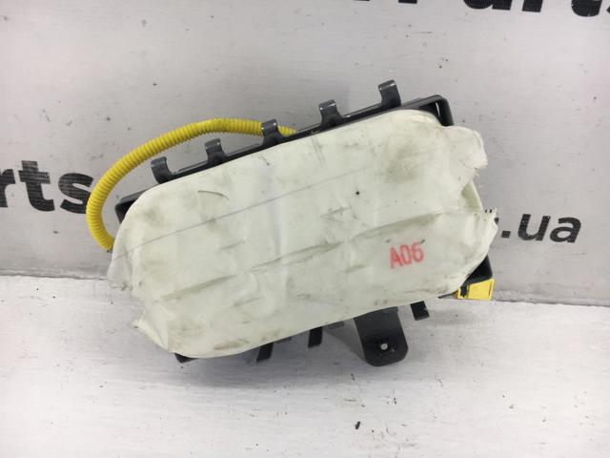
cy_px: 229
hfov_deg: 61.7
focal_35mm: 29
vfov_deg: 48.2
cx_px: 305
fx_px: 511
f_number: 2.2
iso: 40
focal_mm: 4.15
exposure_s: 1/100
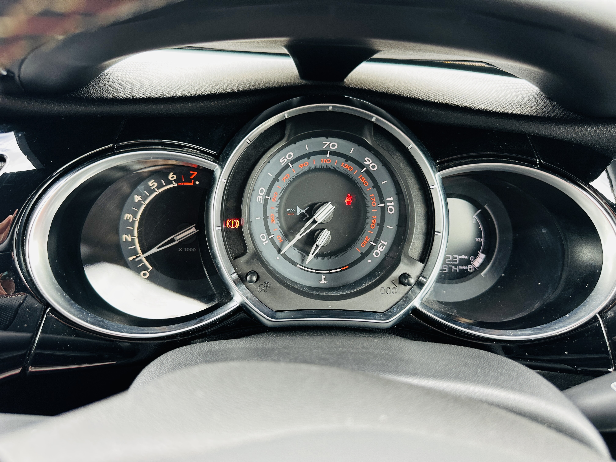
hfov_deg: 71.6
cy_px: 231
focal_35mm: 24
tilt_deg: -25.2
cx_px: 308
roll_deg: -1.3
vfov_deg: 56.8
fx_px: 427
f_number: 1.78
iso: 125
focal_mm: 6.86
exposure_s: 1/93
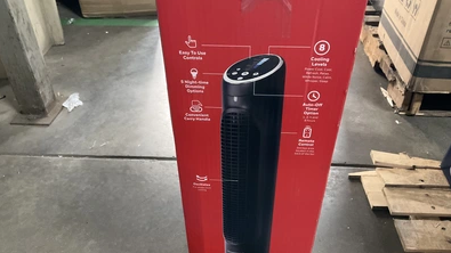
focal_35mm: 32
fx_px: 383
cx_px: 227
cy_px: 162
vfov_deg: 36.4
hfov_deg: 61.0
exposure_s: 1/30
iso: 500
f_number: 1.8
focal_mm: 3
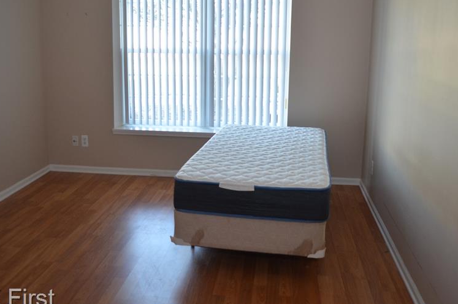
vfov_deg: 35.5
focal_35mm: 37
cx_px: 216
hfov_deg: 51.9
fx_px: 470
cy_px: 108
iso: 640
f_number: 4
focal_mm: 18
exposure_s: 1/60
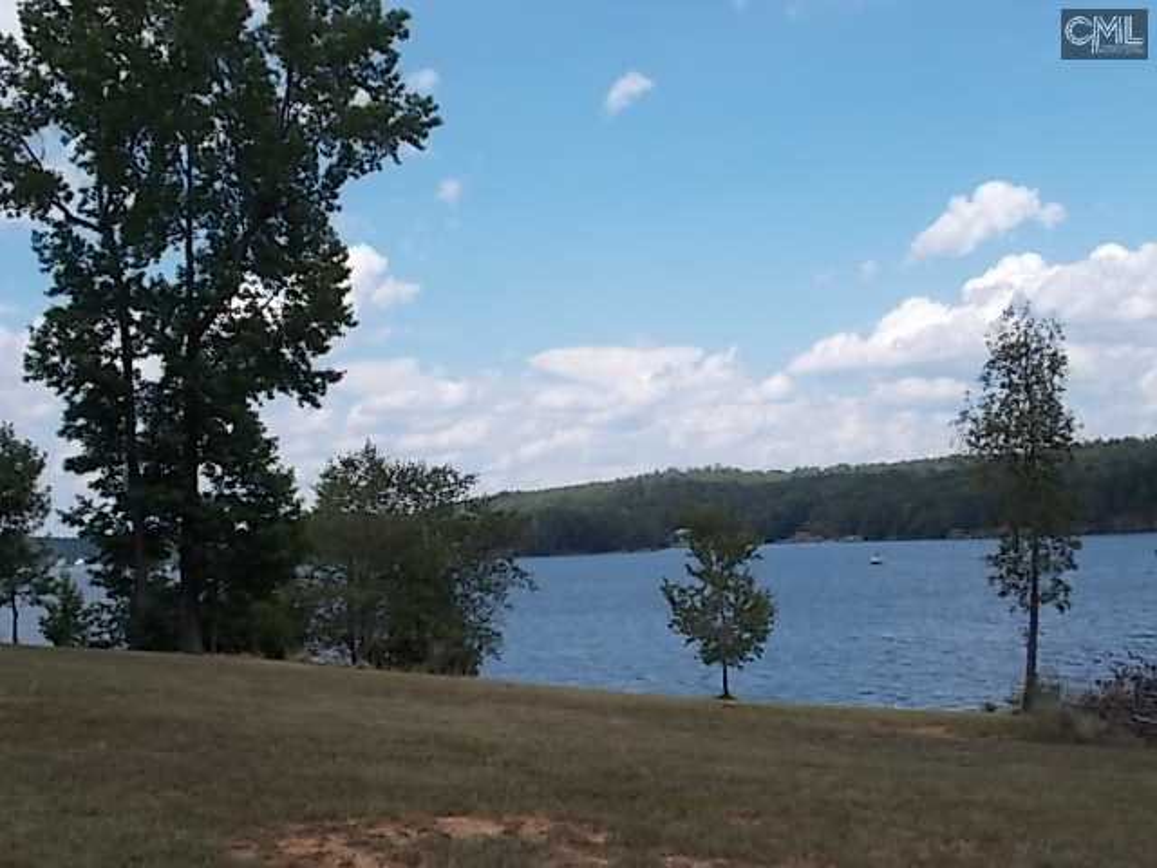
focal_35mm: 44
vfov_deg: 32.9
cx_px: 578
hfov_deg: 42.9
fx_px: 1471
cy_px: 434
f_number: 10.6
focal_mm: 7.9
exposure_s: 1/100
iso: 80
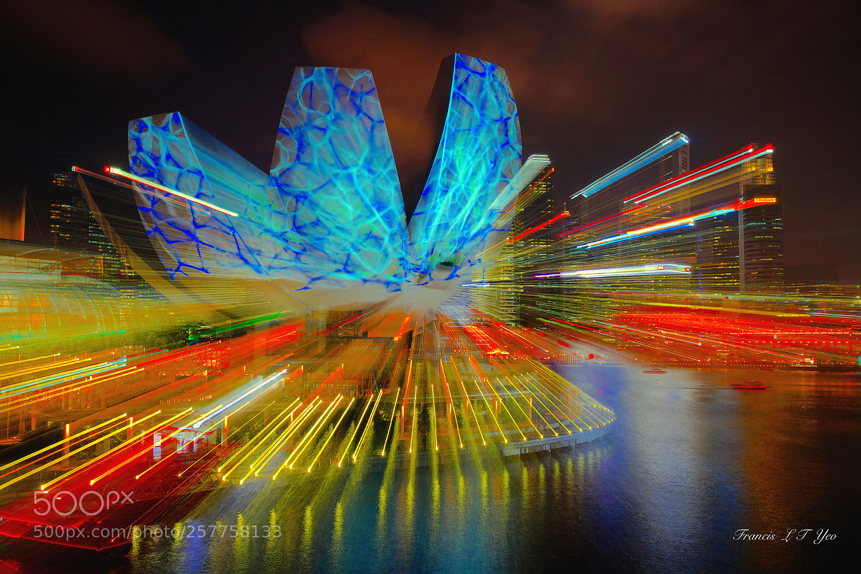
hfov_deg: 54.4
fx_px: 837
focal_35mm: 35
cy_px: 287
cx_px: 430
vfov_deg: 37.9
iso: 320
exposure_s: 3.2
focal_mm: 35
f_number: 13
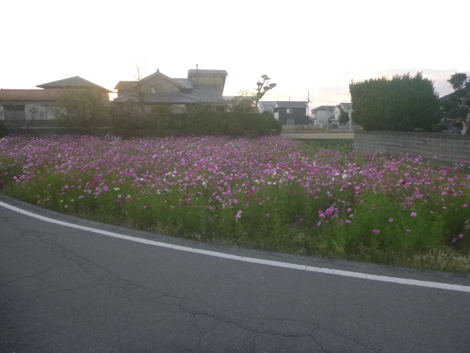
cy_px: 176
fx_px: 339
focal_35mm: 25
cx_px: 235
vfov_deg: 54.9
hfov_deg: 69.4
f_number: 3.9
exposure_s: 1/60
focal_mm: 4.5
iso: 160
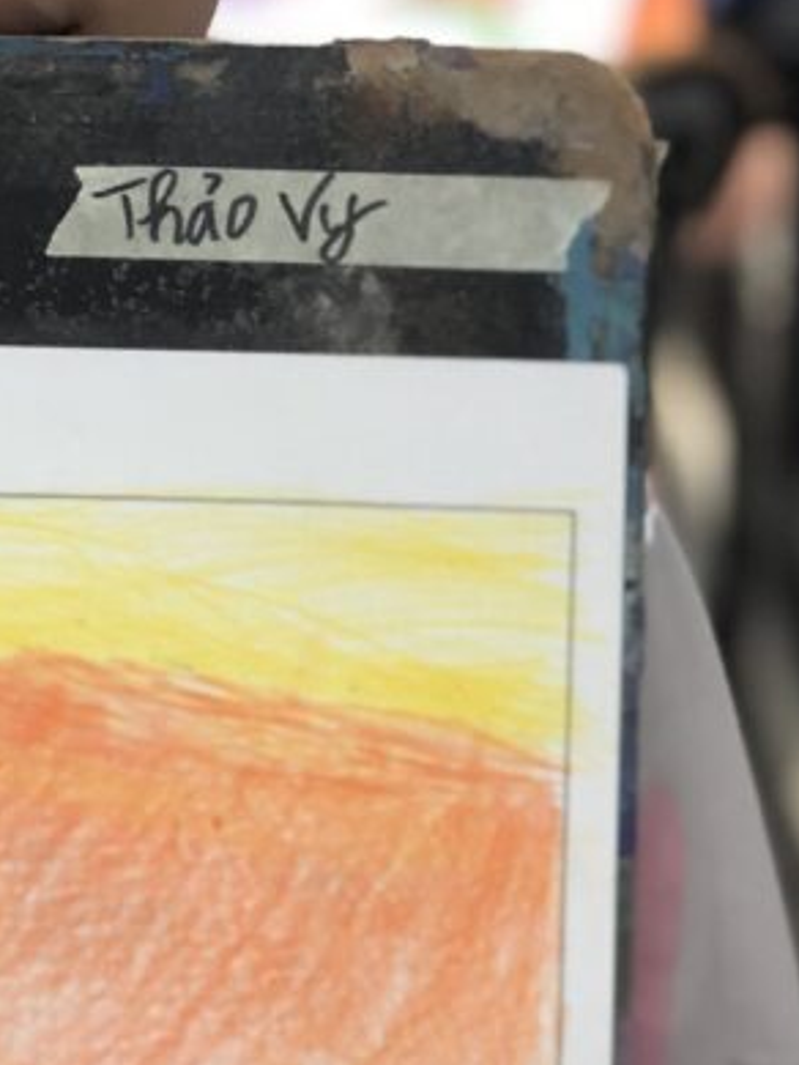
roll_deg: -1.7
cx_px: -85
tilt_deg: -21.4
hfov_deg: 8.3
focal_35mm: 178
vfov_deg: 11.1
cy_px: 319
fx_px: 5475
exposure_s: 1/50
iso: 80
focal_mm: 6
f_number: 2.4
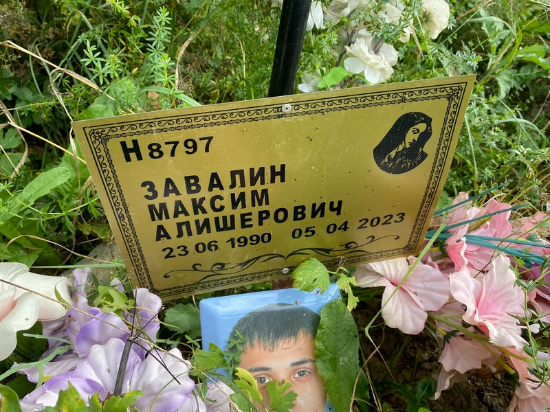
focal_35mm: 26
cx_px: 275
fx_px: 413
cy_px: 206
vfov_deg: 53.1
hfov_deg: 67.3
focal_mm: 4.25
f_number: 1.8
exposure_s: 1/276
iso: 32
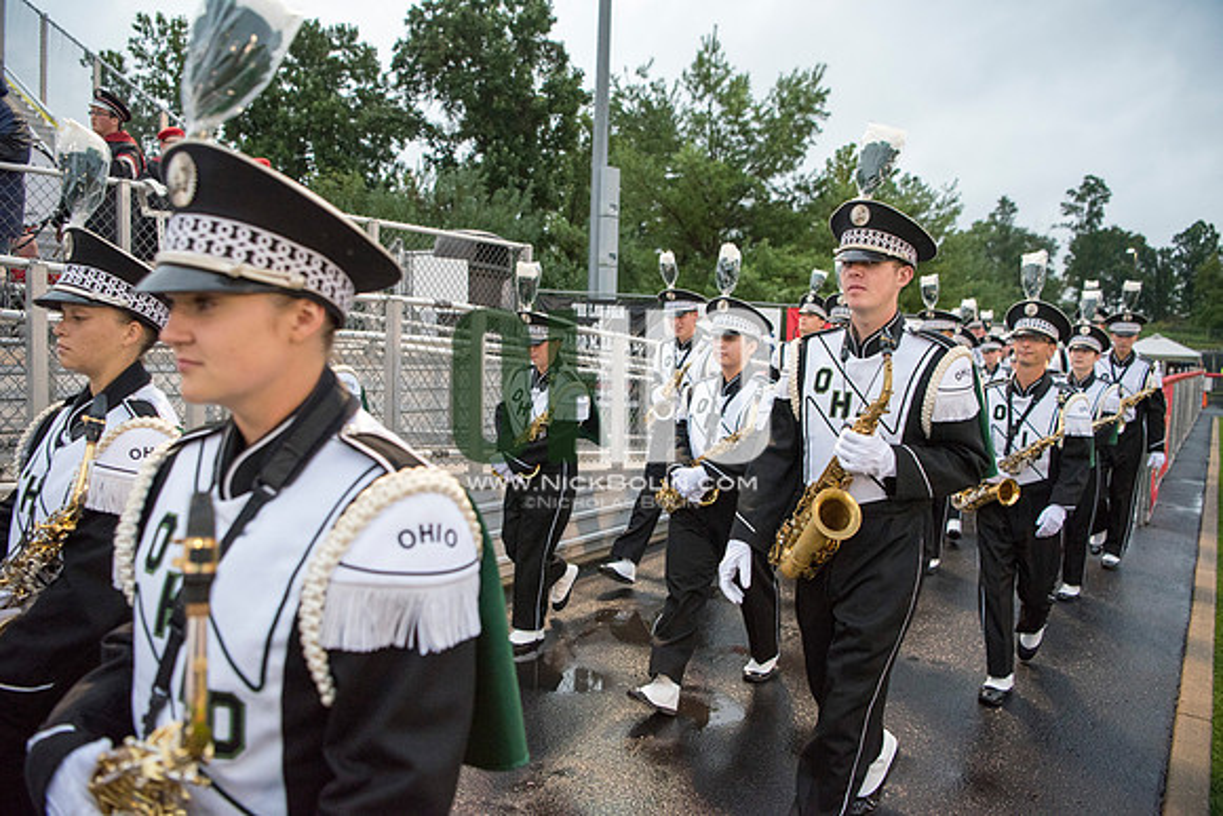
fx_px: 815
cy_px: 408
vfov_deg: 53.2
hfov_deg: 73.7
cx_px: 612
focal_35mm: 24
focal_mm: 24
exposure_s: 1/800
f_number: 3.2
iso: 2000
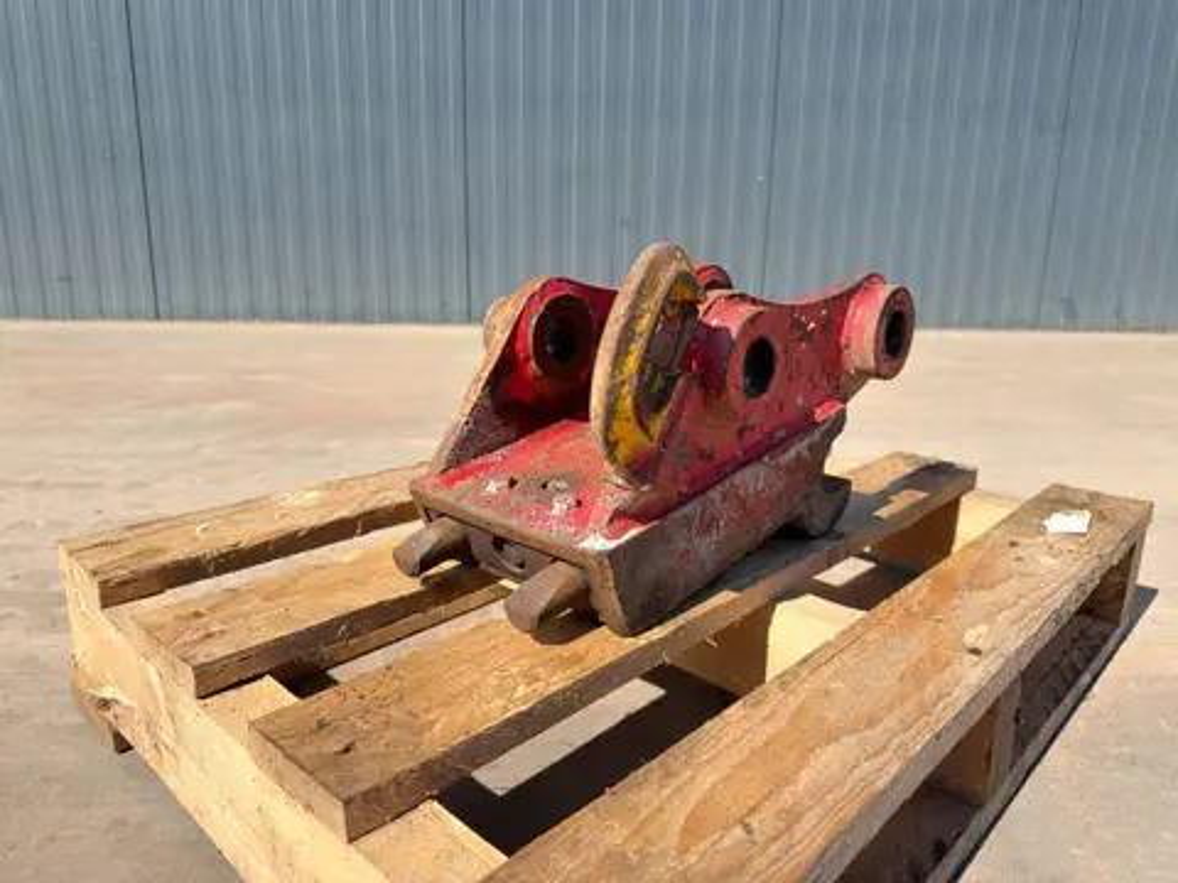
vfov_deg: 56.8
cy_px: 442
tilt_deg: -13.1
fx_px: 817
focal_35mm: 24
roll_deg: -1.0
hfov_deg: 71.6
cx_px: 589
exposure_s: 1/2262
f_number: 1.78
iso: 80
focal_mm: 6.76
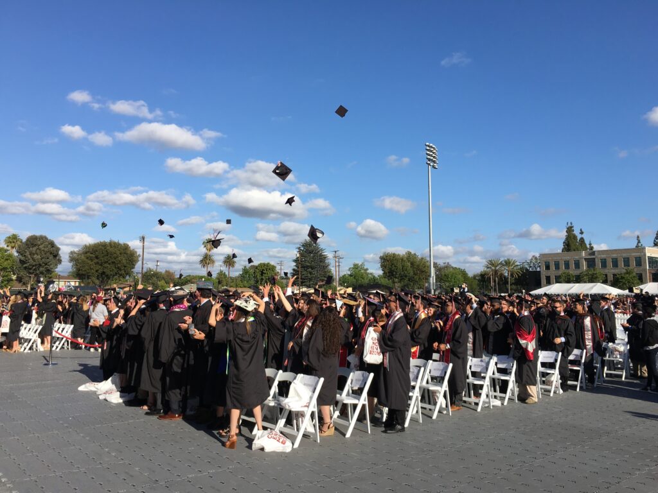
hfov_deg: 61.7
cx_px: 329
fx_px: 551
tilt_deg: +7.3
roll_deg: +0.2
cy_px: 246
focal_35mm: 29
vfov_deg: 48.2
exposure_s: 1/1672
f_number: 2.2
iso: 25
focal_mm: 4.15
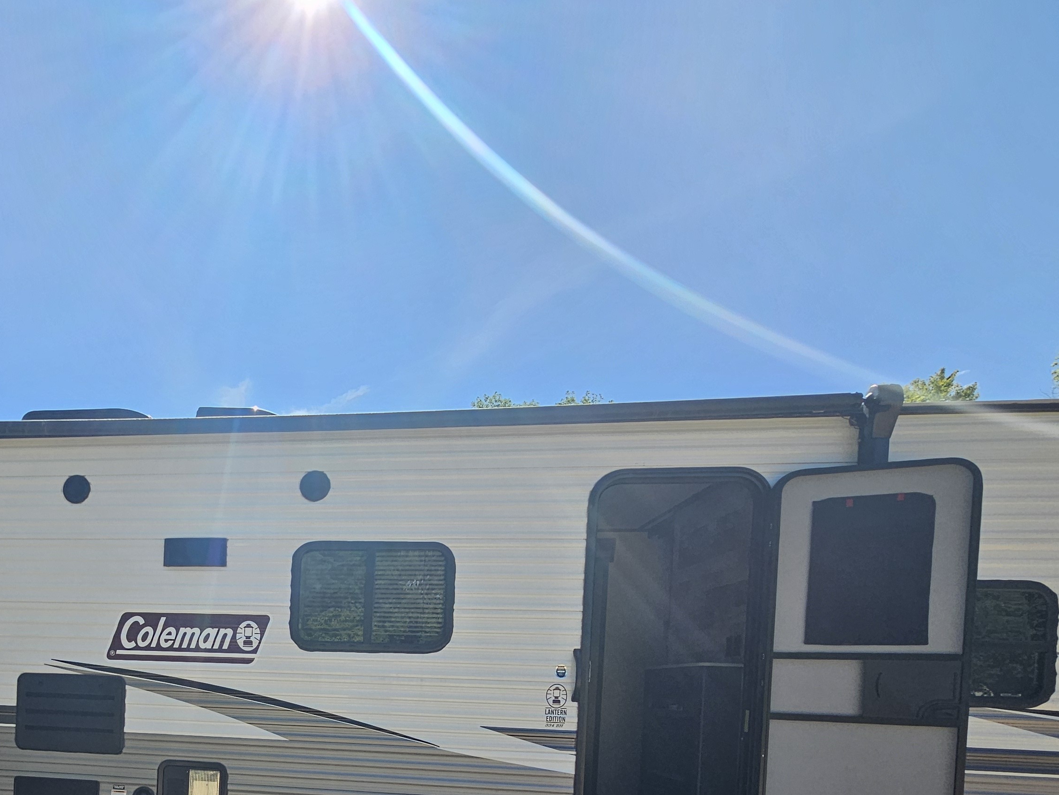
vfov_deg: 52.7
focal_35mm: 23
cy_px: 695
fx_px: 704
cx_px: 207
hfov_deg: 66.8
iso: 50
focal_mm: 2.2
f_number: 2.2
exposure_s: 1/1517
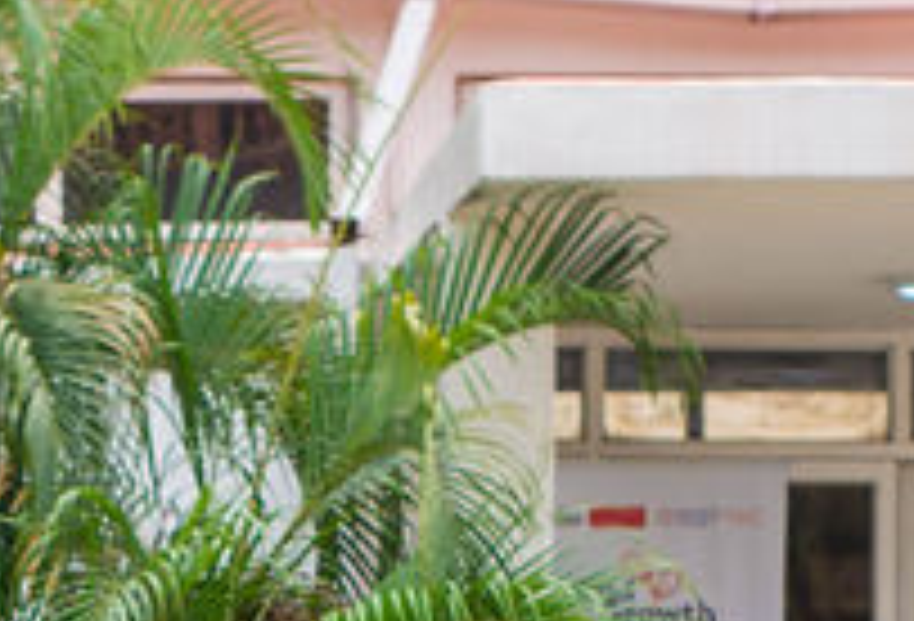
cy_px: 1507
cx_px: -117
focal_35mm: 270
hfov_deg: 7.5
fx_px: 6896
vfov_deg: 5.0
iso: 80
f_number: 4.5
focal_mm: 50
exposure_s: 1/160
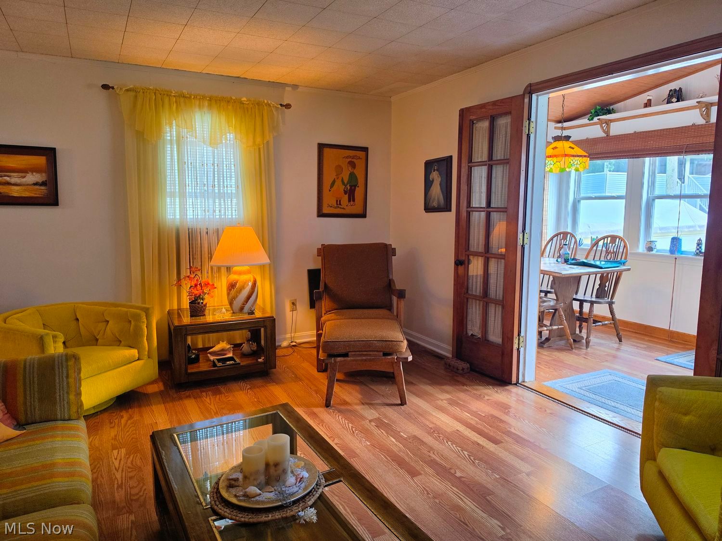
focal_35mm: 23
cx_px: 361
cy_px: 270
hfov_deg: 73.9
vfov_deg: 58.9
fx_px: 480
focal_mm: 6.5
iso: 160
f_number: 1.4
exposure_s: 1/120
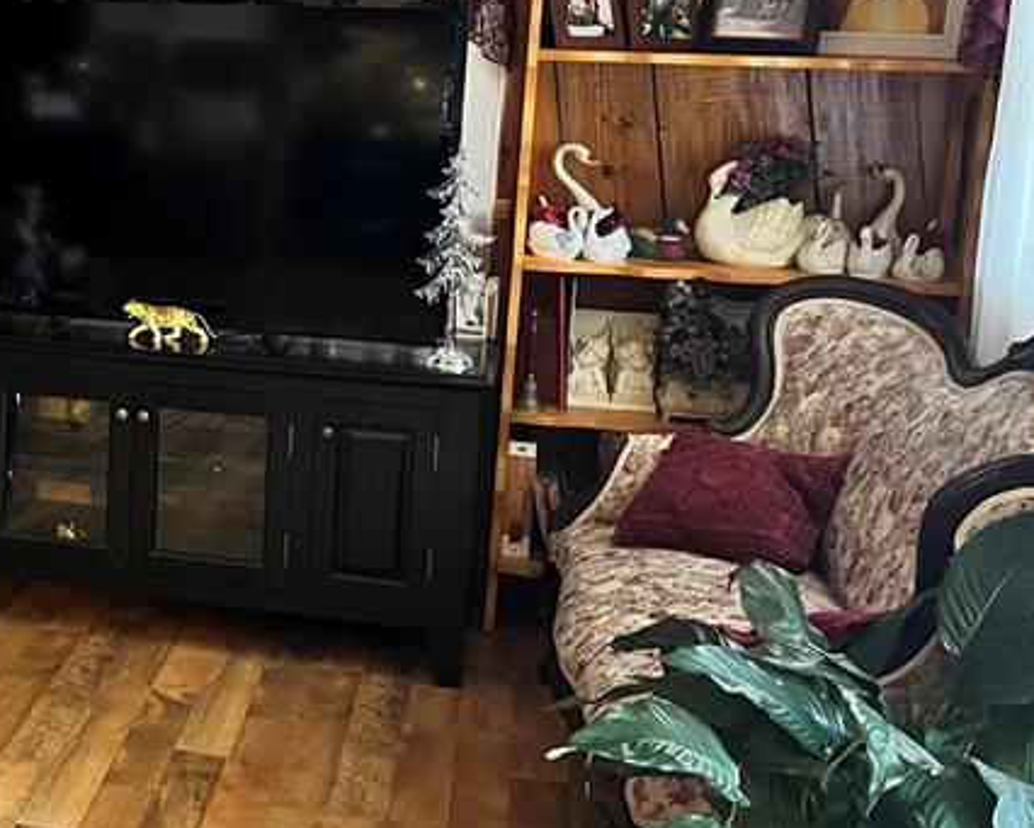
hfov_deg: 28.5
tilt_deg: -10.1
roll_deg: -1.6
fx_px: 1867
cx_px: -66
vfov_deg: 24.8
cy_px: 257
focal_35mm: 61
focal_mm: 5.1
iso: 500
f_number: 1.6
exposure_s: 1/30
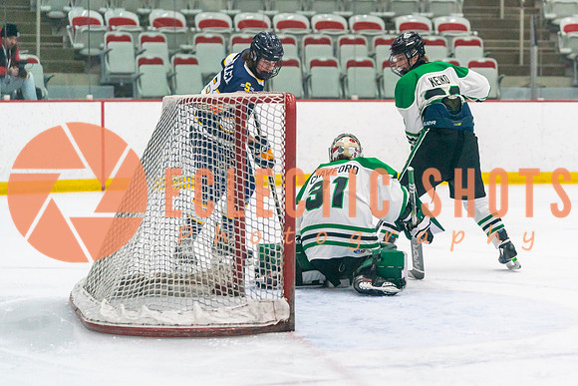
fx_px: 2143
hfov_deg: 15.3
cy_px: 228
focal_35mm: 133
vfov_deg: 10.3
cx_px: 380
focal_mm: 100
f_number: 2.8
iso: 4000
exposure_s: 1/1600
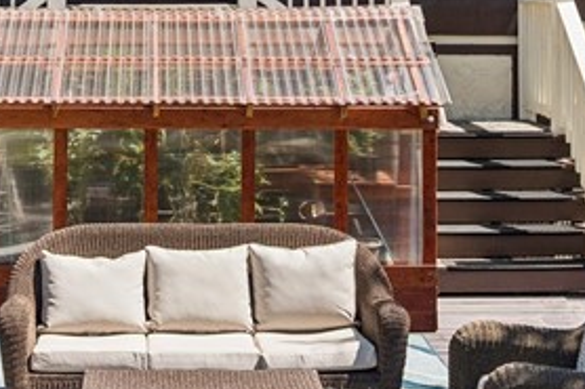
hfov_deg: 21.9
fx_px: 1494
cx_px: 137
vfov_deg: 14.5
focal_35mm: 92
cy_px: -53
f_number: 2.8
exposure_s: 1/60
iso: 130
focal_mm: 12.3
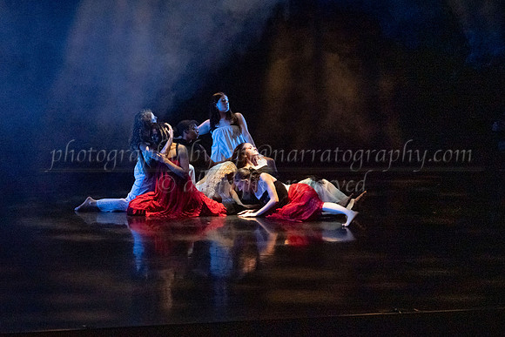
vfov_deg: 15.1
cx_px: 203
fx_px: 1271
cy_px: 170
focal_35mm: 91
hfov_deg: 22.4
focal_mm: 75
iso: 5000
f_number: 3.5
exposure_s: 1/200
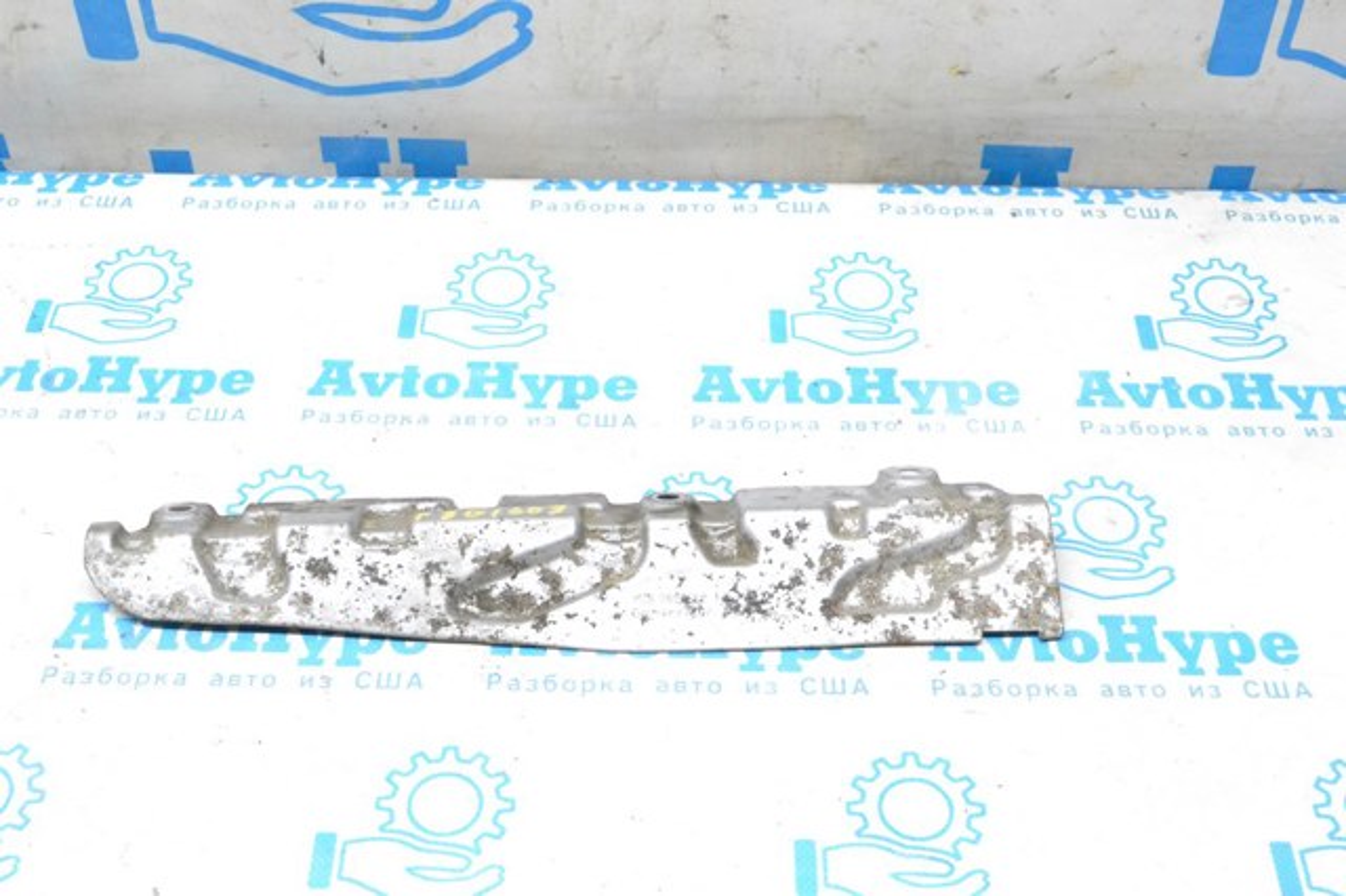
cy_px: 448
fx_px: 1794
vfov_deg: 28.0
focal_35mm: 48
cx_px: 673
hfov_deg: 41.1
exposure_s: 1/160
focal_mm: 32
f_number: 9
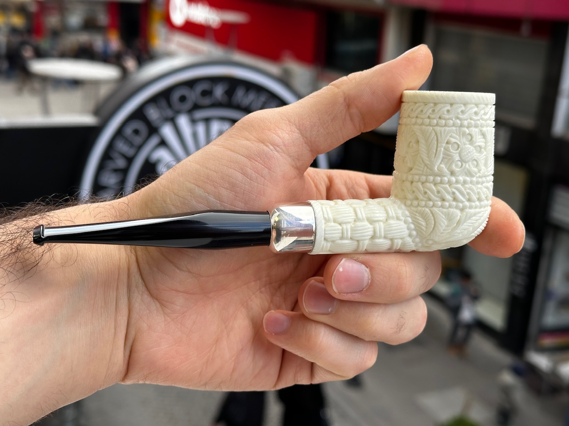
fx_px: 789
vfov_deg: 30.3
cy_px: 213
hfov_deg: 39.7
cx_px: 284
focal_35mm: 48
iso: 64
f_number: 1.78
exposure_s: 1/263
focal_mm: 6.86
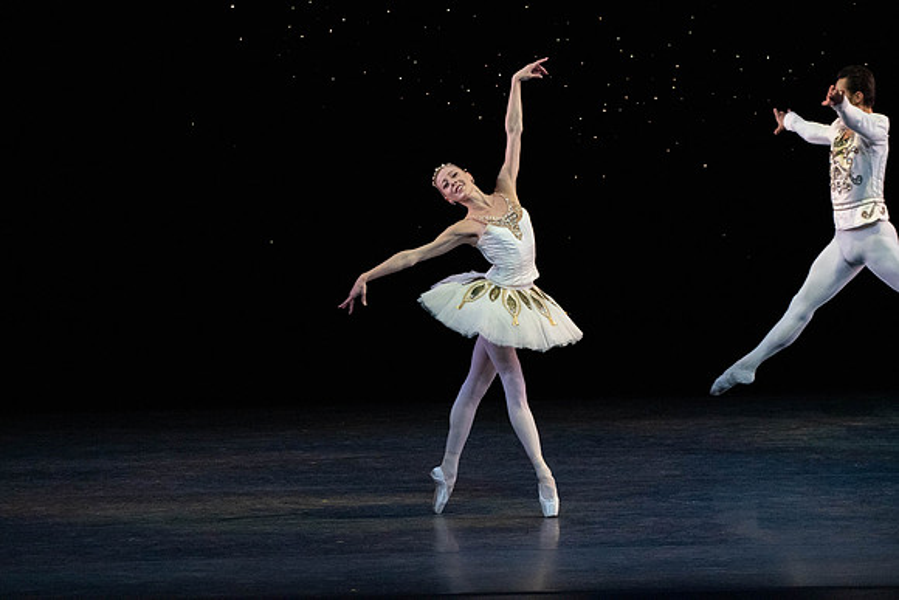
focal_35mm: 312
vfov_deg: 4.4
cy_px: 300
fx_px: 7793
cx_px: 450
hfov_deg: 6.6
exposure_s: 1/500
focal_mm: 312
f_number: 11
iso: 20000
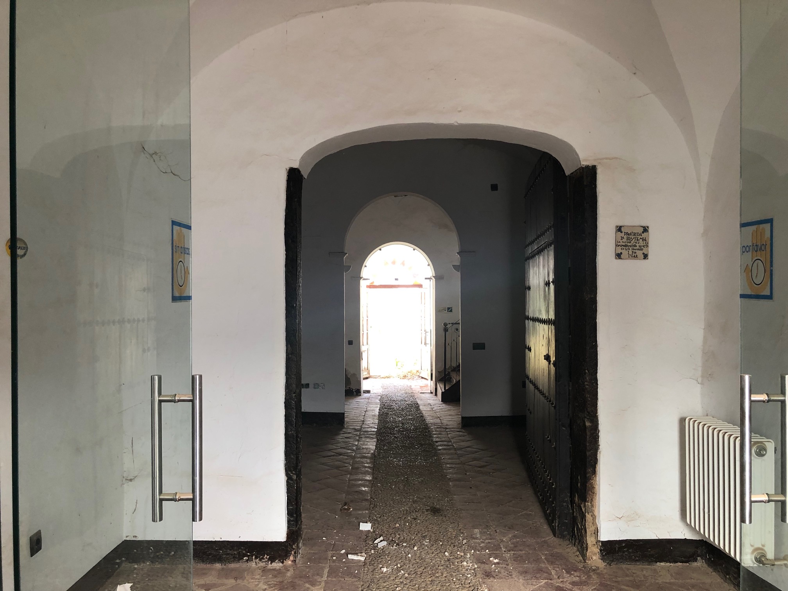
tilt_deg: -1.2
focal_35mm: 28
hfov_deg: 63.4
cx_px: 394
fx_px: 637
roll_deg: +0.5
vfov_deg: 49.7
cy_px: 296
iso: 40
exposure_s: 1/24
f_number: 1.8
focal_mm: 4
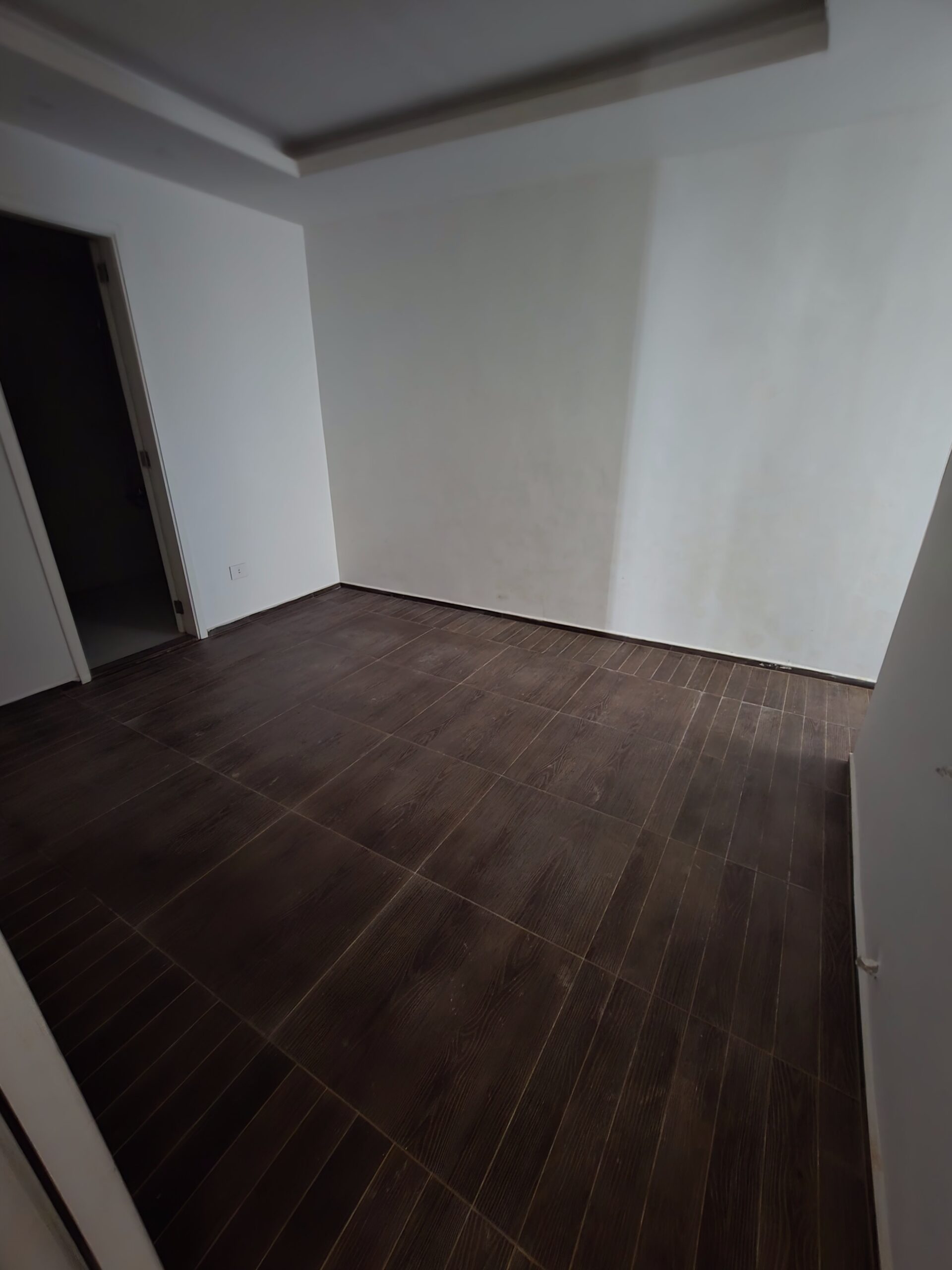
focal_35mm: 13
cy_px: 635
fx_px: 477
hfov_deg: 89.9
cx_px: 476
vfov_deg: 106.2
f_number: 2.2
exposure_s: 1/8.33
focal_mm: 2.2
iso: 800
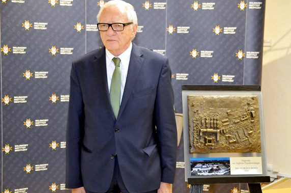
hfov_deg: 31.4
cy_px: 94
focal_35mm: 64
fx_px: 517
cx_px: 163
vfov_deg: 21.2
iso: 2500
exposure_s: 1/80
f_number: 4.5
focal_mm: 38
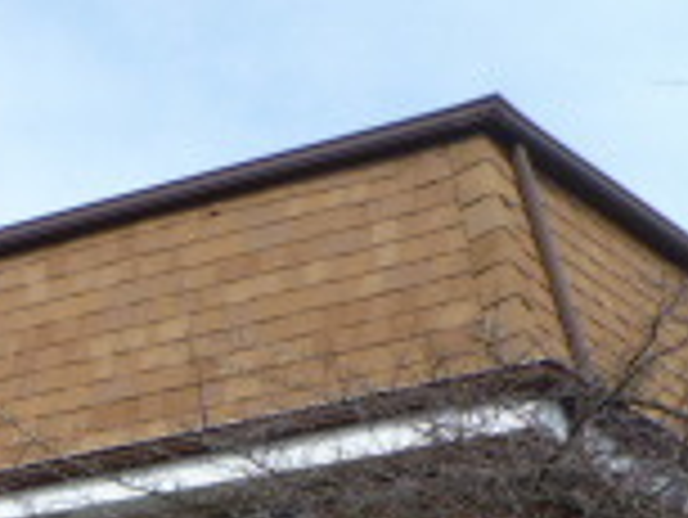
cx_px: -643
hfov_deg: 14.3
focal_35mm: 117
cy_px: 892
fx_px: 2327
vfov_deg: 11.8
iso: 80
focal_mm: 5
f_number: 3.3
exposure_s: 1/500
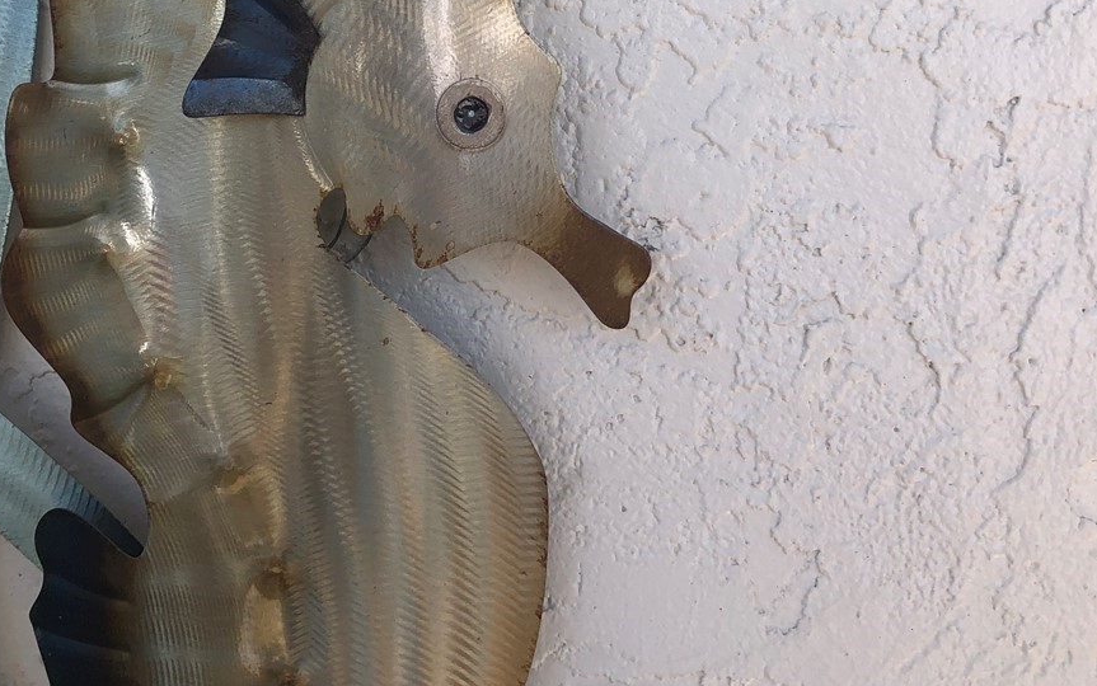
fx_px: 1645
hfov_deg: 36.7
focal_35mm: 55
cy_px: 27
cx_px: 414
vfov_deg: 22.8
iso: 20
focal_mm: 3.99
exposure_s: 1/421
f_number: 1.8
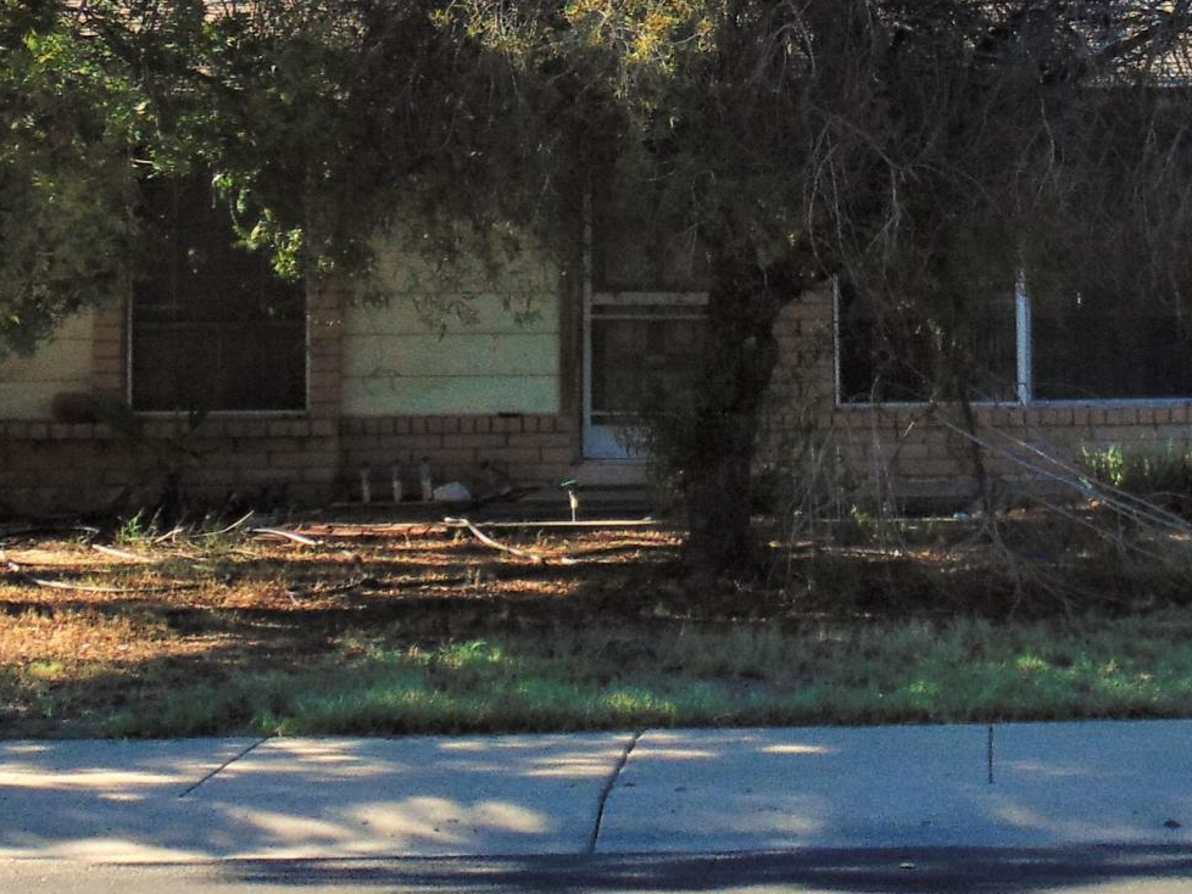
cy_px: -16
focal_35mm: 92
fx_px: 3169
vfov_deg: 15.7
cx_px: 885
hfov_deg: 21.1
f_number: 3.1
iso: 80
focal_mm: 5.4
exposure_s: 1/800
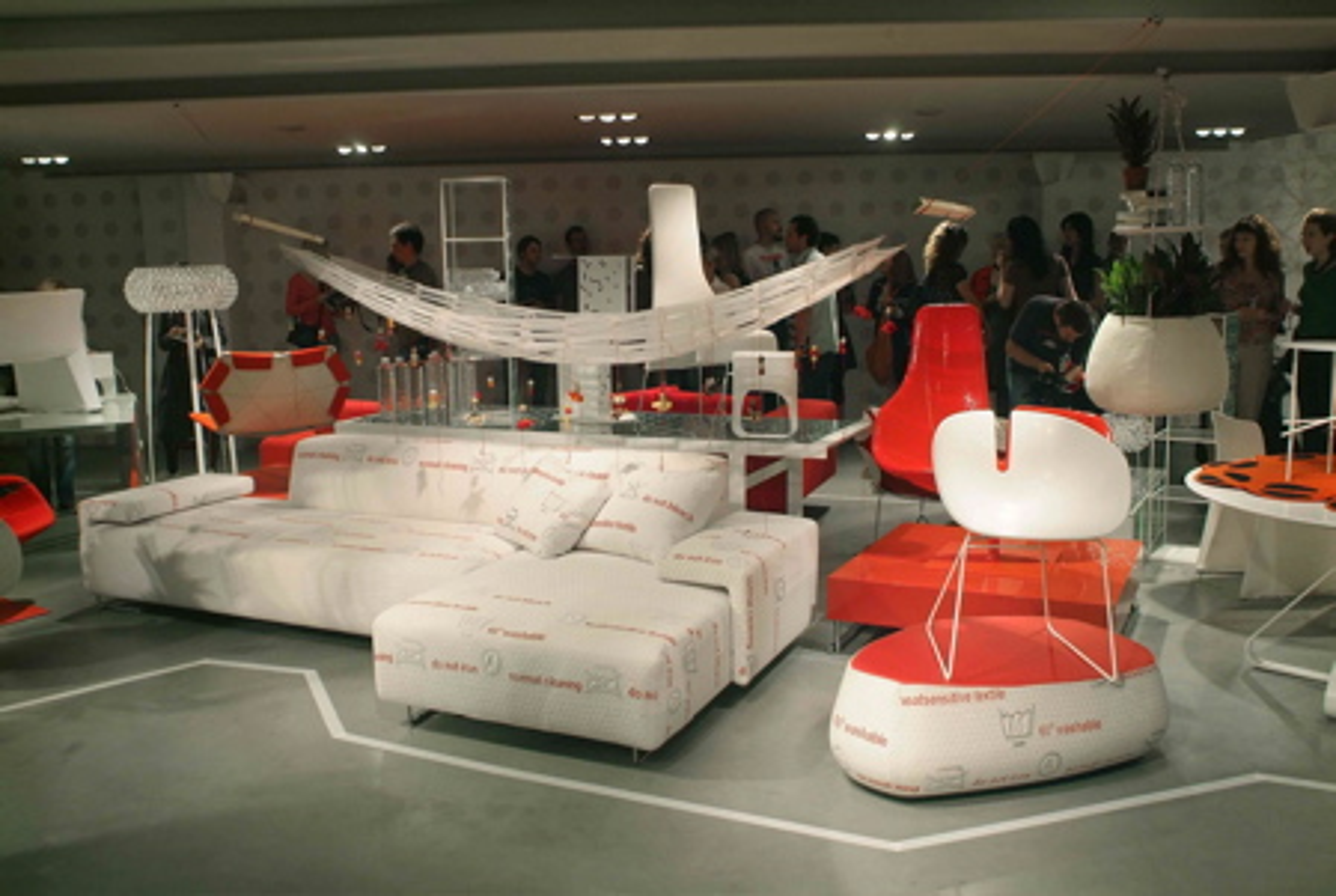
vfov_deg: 43.8
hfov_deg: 61.8
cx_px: 668
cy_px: 448
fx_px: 1115
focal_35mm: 30
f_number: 6.7
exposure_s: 1/30
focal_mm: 20
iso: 800
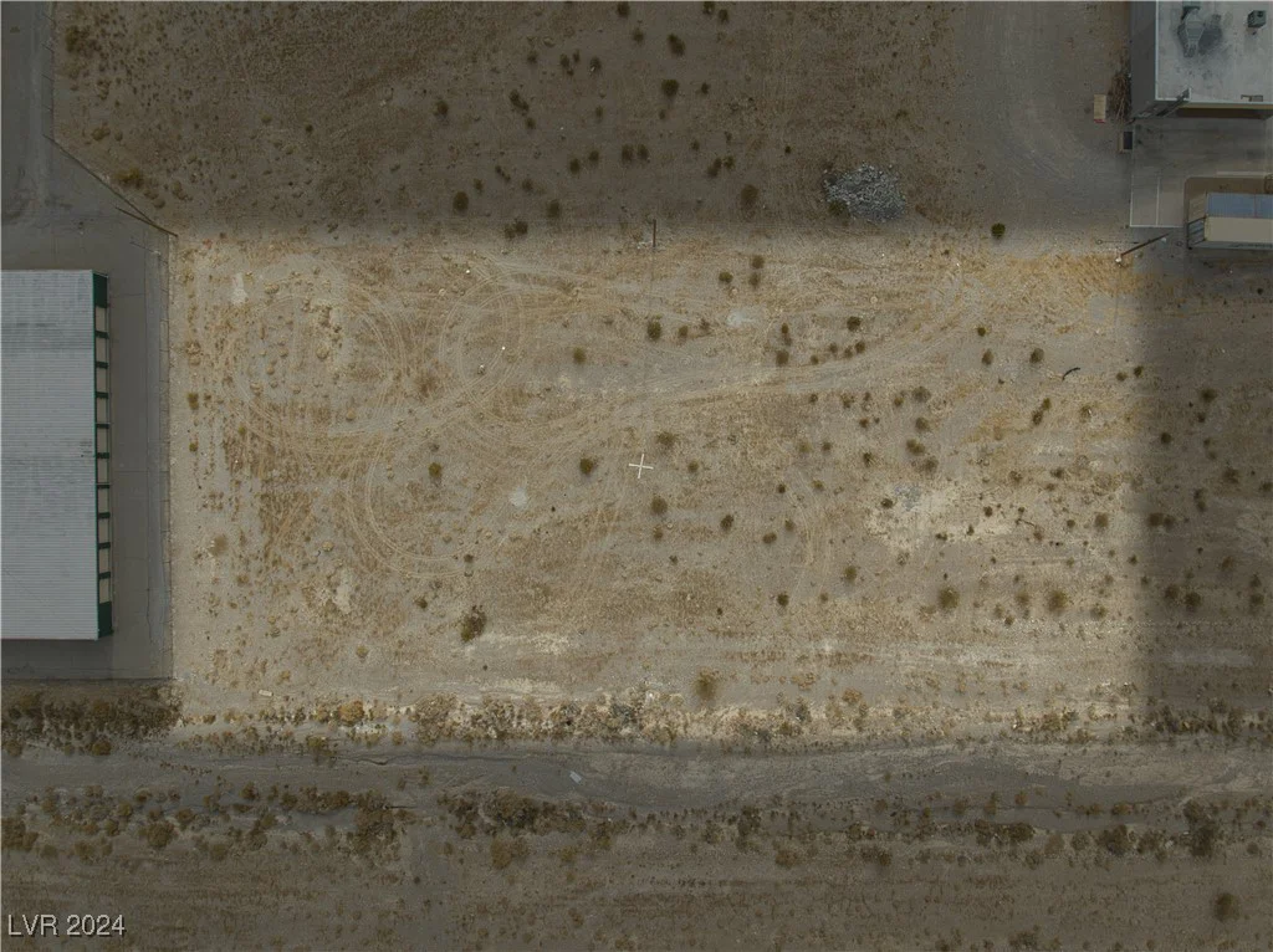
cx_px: 636
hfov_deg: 71.6
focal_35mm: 24
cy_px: 476
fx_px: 882
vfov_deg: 56.7
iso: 100
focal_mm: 12.29
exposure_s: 1/400
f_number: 2.8
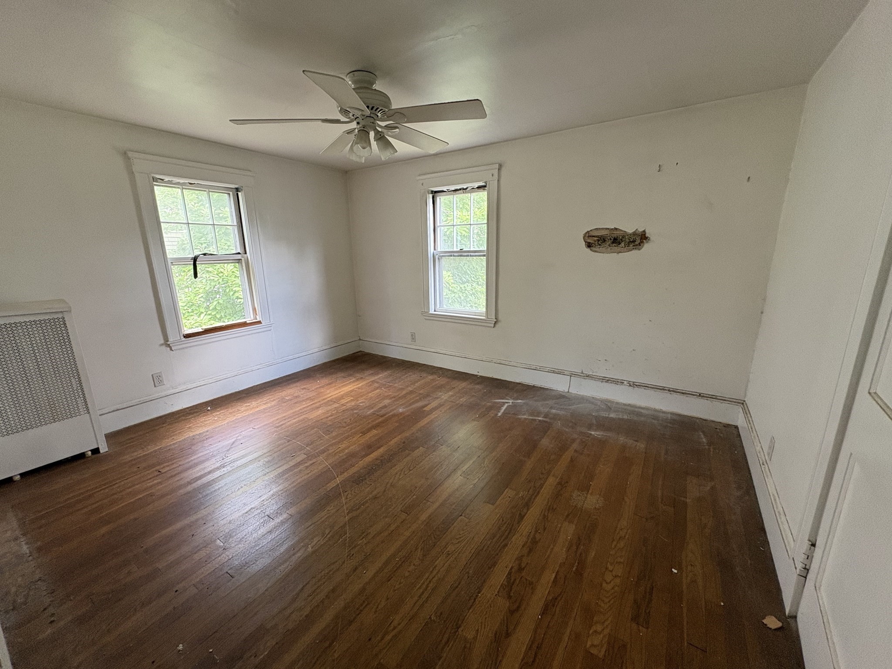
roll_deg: +1.7
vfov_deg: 85.7
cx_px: 446
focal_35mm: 14
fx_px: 361
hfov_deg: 102.1
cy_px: 334
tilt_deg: -12.4
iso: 250
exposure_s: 1/61
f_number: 2.2
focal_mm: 2.22
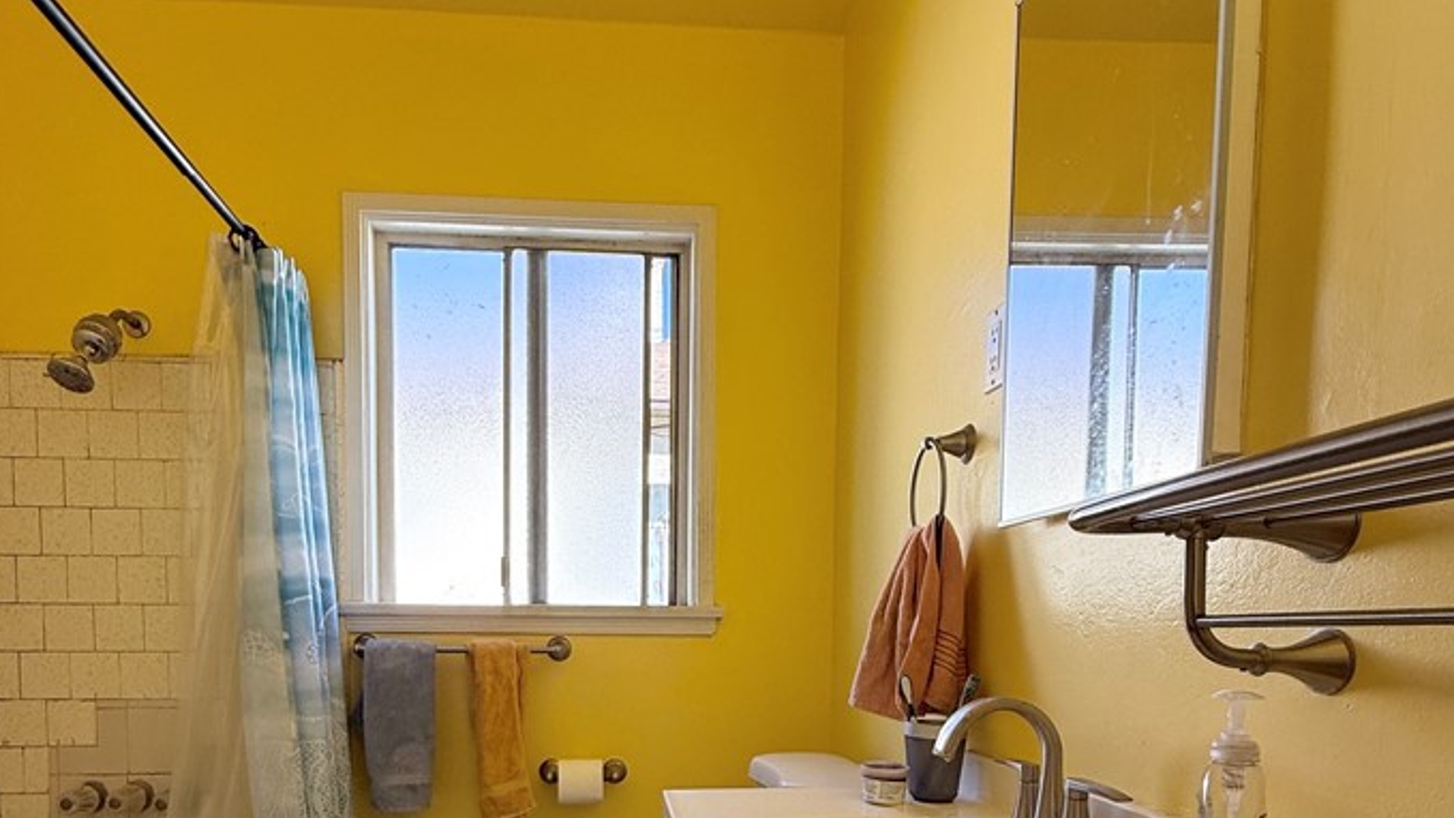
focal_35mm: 23
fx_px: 887
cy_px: 683
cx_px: 655
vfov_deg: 46.3
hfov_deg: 78.5
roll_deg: -1.0
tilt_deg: -2.5
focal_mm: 2.22
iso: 64
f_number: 2.2
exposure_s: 1/179
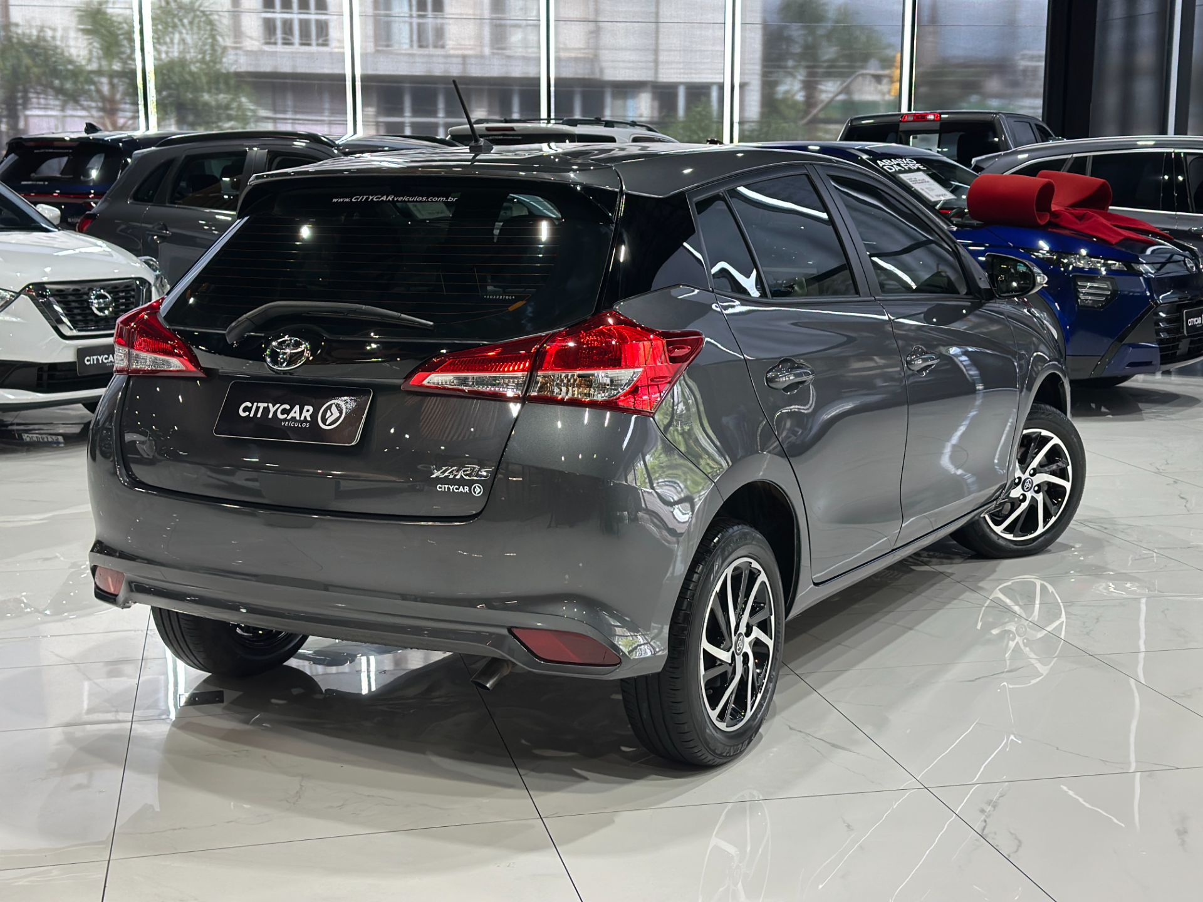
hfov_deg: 39.7
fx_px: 1668
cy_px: 451
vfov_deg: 30.3
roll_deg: -0.2
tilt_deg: -10.0
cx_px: 602
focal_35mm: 48
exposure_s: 1/120
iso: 250
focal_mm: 6.86
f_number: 1.78
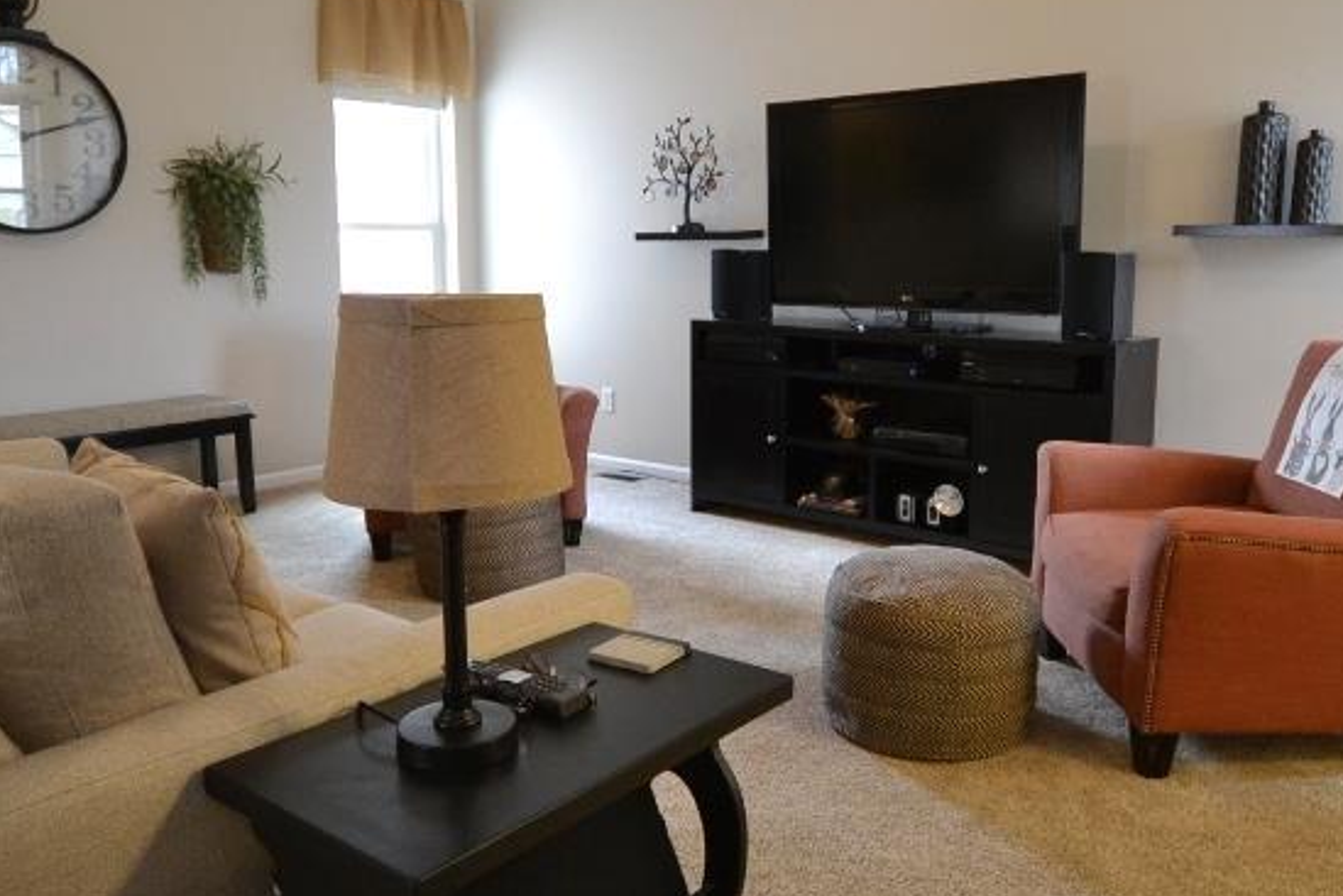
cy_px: 413
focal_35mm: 28
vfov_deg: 46.4
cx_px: 734
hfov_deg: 65.3
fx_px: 1044
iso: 1250
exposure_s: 1/60
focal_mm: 10
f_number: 4
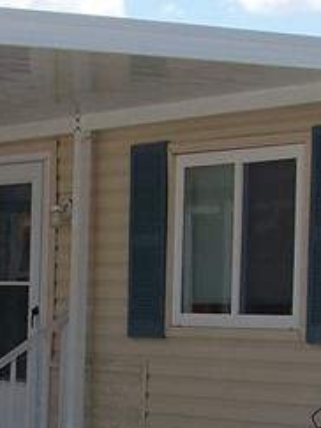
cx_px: 81
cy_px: 465
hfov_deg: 9.7
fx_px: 1881
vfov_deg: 12.8
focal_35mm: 152
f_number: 4
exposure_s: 1/500
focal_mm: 5.85
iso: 64
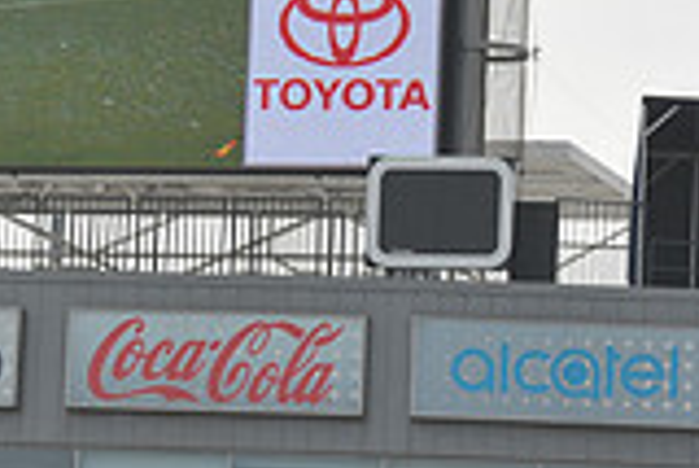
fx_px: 9853
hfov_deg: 4.1
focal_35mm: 507
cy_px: -70
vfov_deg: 2.7
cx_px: -175
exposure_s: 1/640
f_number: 13
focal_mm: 140
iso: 320
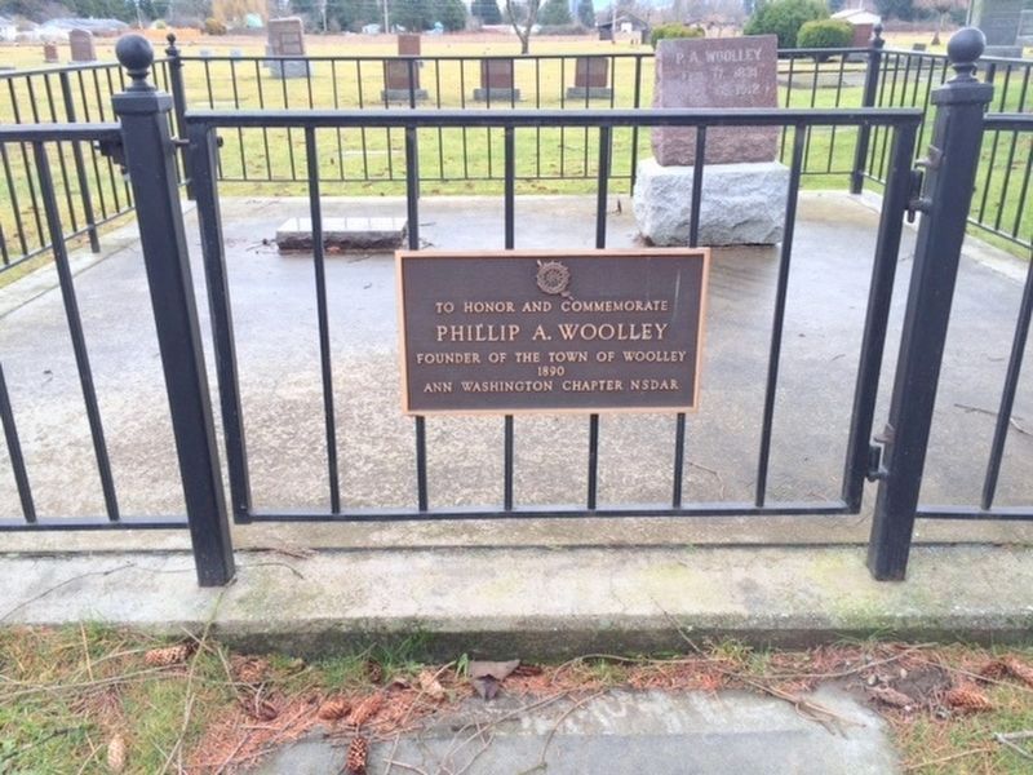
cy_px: 388
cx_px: 516
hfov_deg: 61.7
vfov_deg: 48.2
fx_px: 865
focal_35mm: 29
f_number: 2.2
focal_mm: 4.15
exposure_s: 1/128
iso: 32
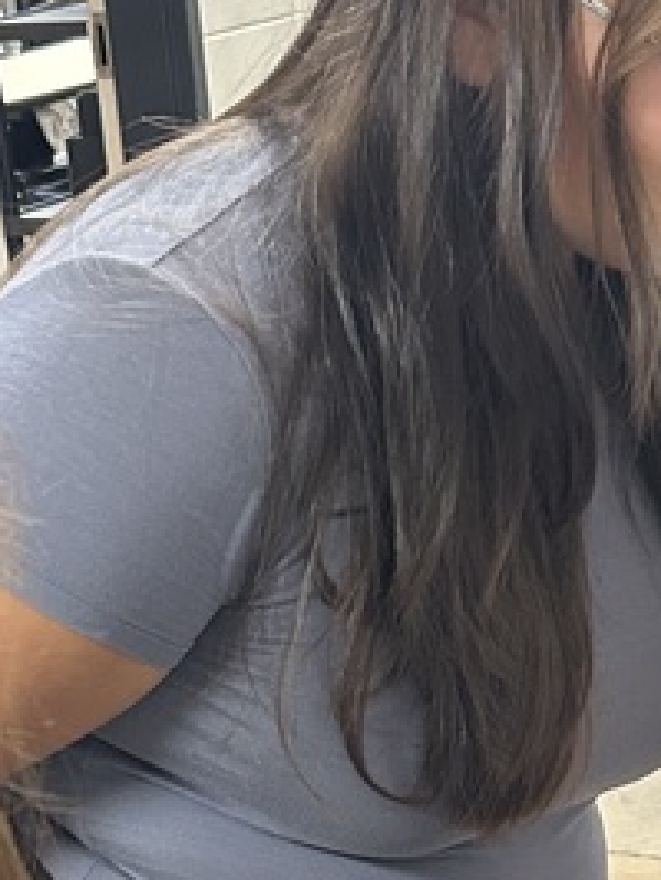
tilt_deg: -20.9
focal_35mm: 100
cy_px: 718
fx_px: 2542
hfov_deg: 14.8
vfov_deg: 19.4
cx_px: 301
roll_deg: +6.2
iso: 250
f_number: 1.5
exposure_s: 1/60
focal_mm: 5.7
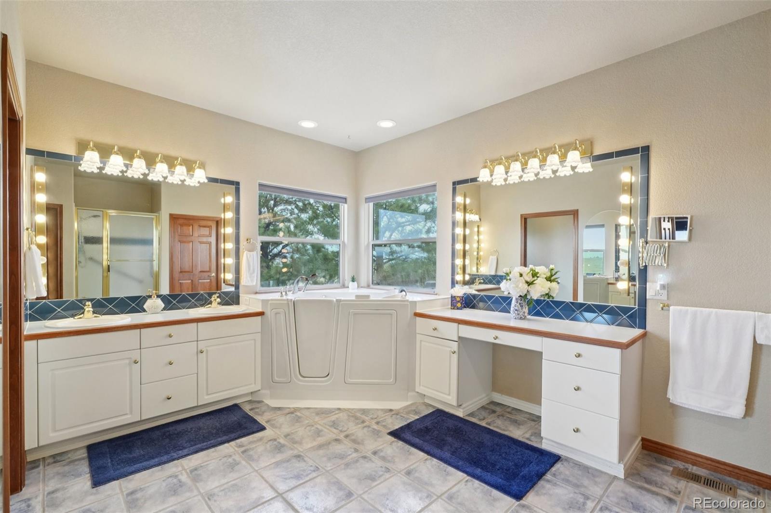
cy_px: 256
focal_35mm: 16
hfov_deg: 96.0
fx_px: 347
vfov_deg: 73.0
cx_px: 386
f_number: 8
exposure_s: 1/10
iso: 800
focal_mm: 10.8
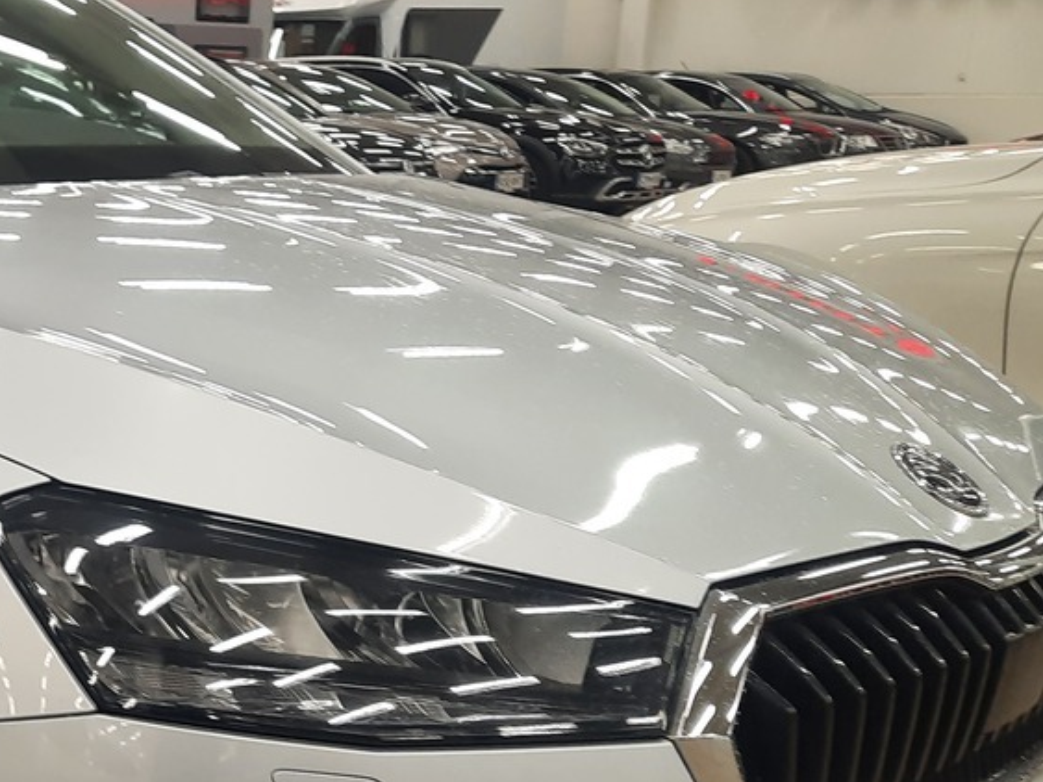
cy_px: 643
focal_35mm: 64
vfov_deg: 22.6
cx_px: -109
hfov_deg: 27.6
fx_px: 1928
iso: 100
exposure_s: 1/50
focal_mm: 4.6
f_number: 2
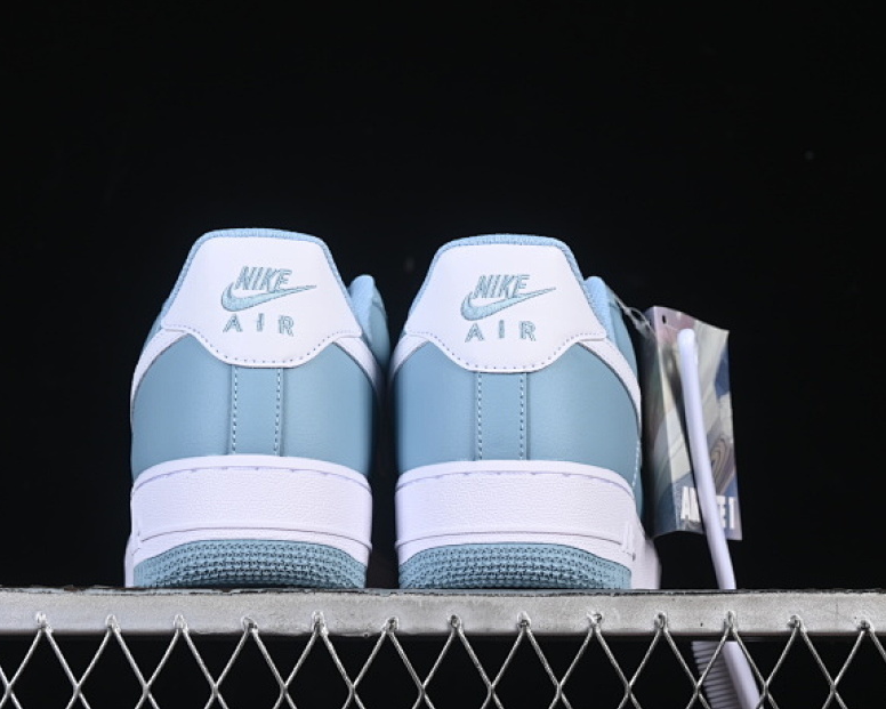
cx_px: 403
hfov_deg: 19.6
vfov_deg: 15.7
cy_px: 336
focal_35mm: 98
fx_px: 2570
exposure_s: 1/80
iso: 160
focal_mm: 50
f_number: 8
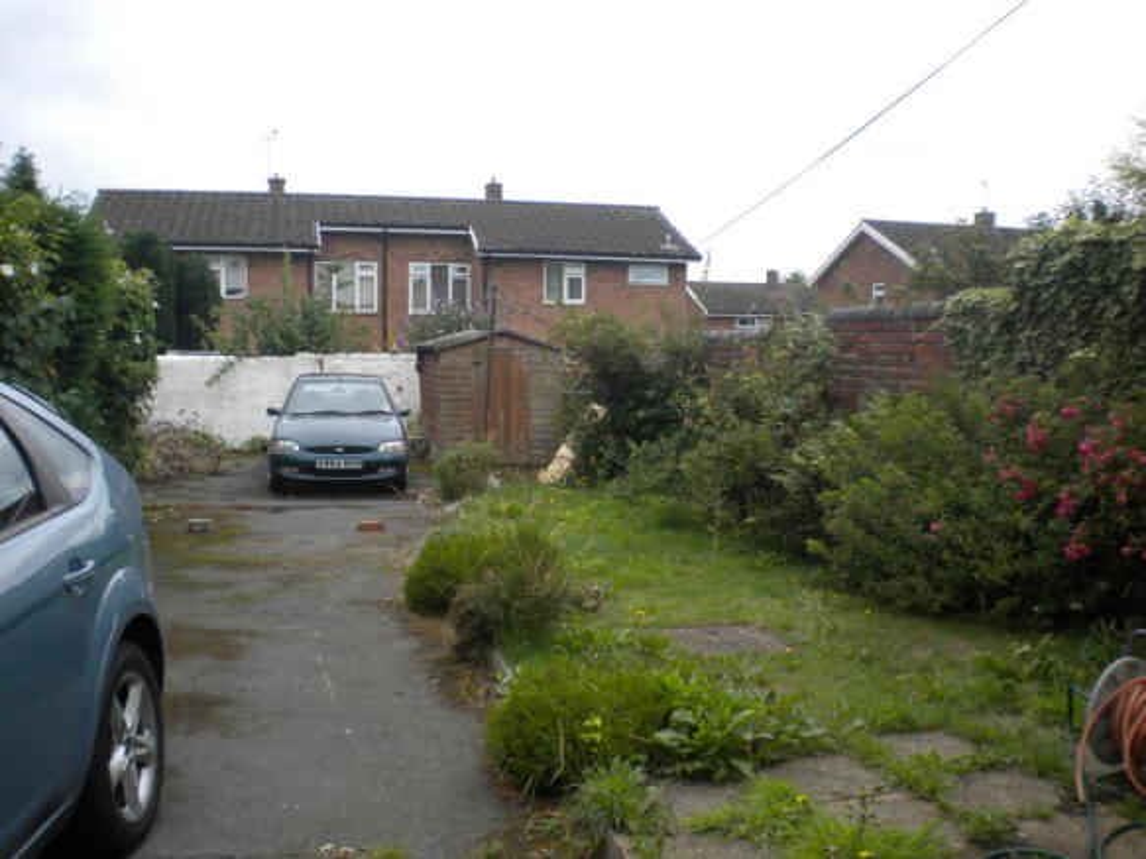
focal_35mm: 35
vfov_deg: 40.7
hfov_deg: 52.6
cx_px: 573
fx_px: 1158
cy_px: 430
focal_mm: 6.3
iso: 80
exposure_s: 1/147
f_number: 4.6
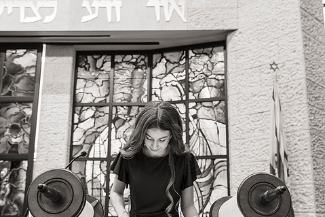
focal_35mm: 43
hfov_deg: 45.4
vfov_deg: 31.1
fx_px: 388
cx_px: 162
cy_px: 128
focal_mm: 34
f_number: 3.5
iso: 1000
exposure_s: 1/125
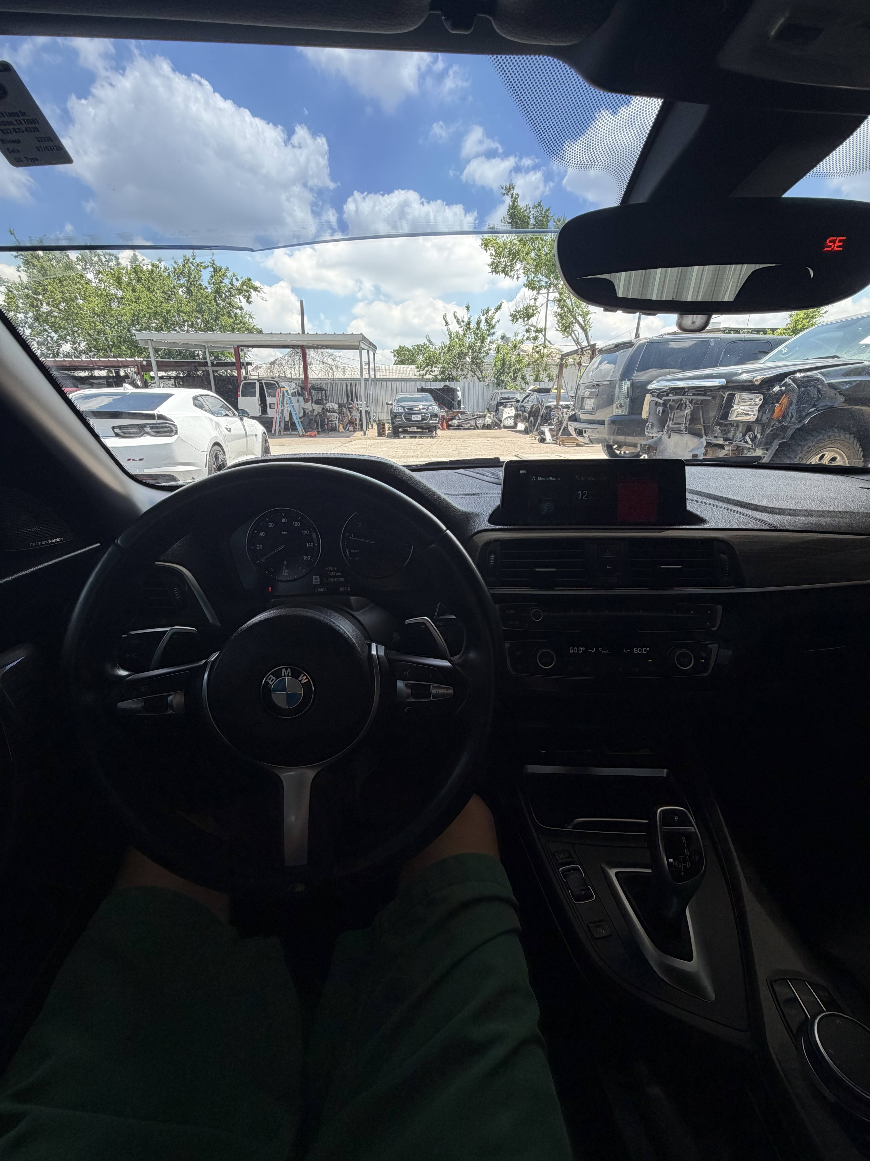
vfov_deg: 102.1
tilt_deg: -20.4
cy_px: 580
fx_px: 469
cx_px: 435
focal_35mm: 14
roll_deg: +0.2
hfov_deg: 85.7
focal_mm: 2.22
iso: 50
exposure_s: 1/502
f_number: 2.2
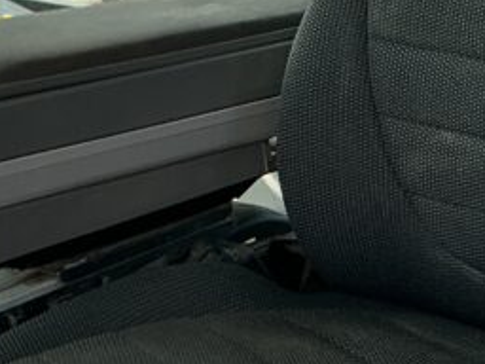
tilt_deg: -18.2
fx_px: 1569
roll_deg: -0.2
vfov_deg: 13.2
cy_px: 171
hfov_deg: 16.9
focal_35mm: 112
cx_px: 557
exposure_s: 1/482
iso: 25
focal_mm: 3
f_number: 1.8
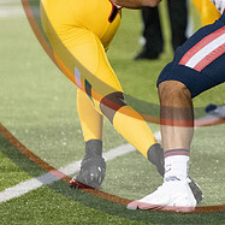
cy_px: -4
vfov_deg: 2.2
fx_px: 5824
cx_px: 184
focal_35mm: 792
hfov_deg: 2.2
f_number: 3.2
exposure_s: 1/2000
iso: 9000
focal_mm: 200
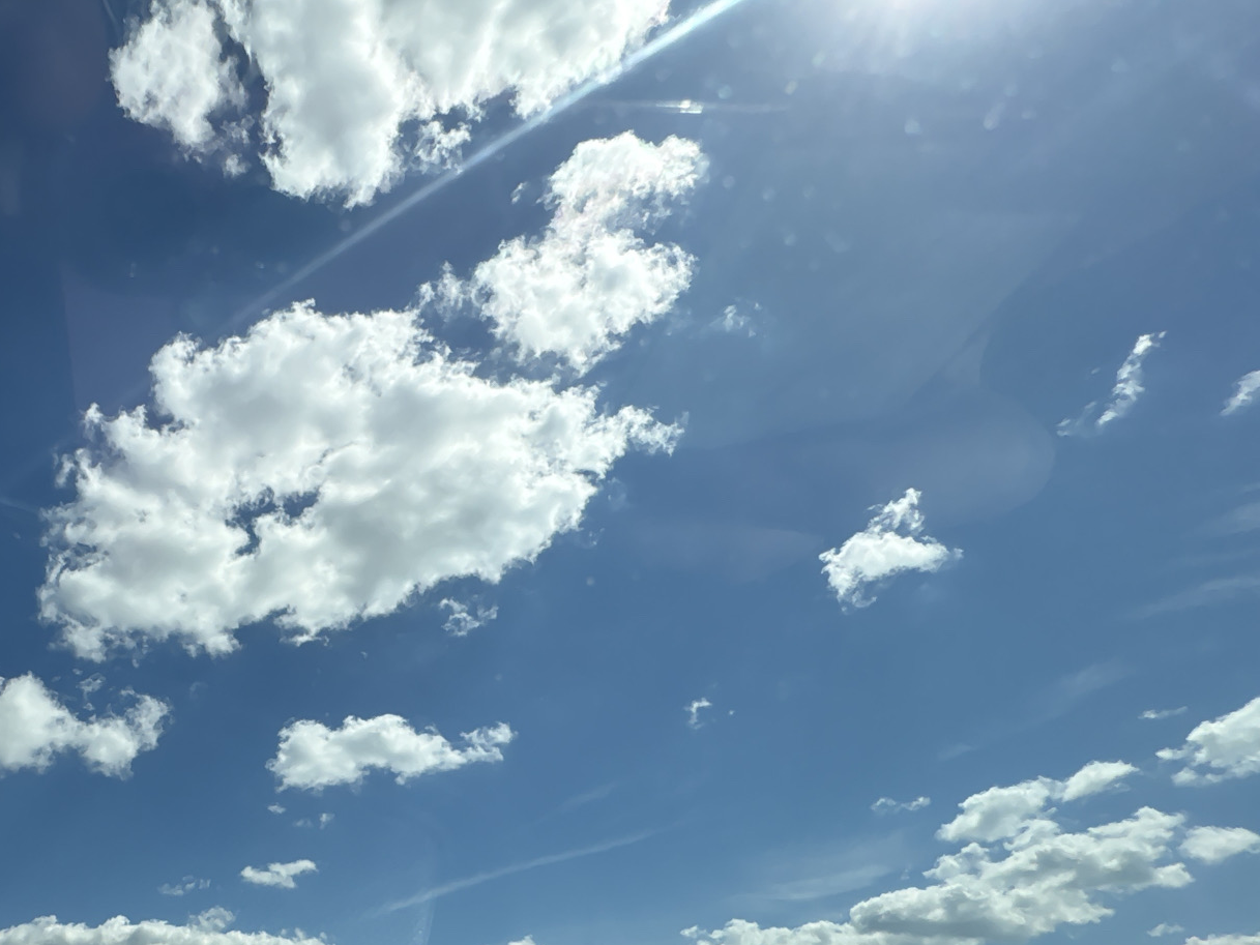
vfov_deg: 55.4
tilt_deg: +31.4
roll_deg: +1.7
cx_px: 233
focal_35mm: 23
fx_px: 837
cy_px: 734
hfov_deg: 66.4
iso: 50
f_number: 2.2
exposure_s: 1/4926
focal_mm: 2.22
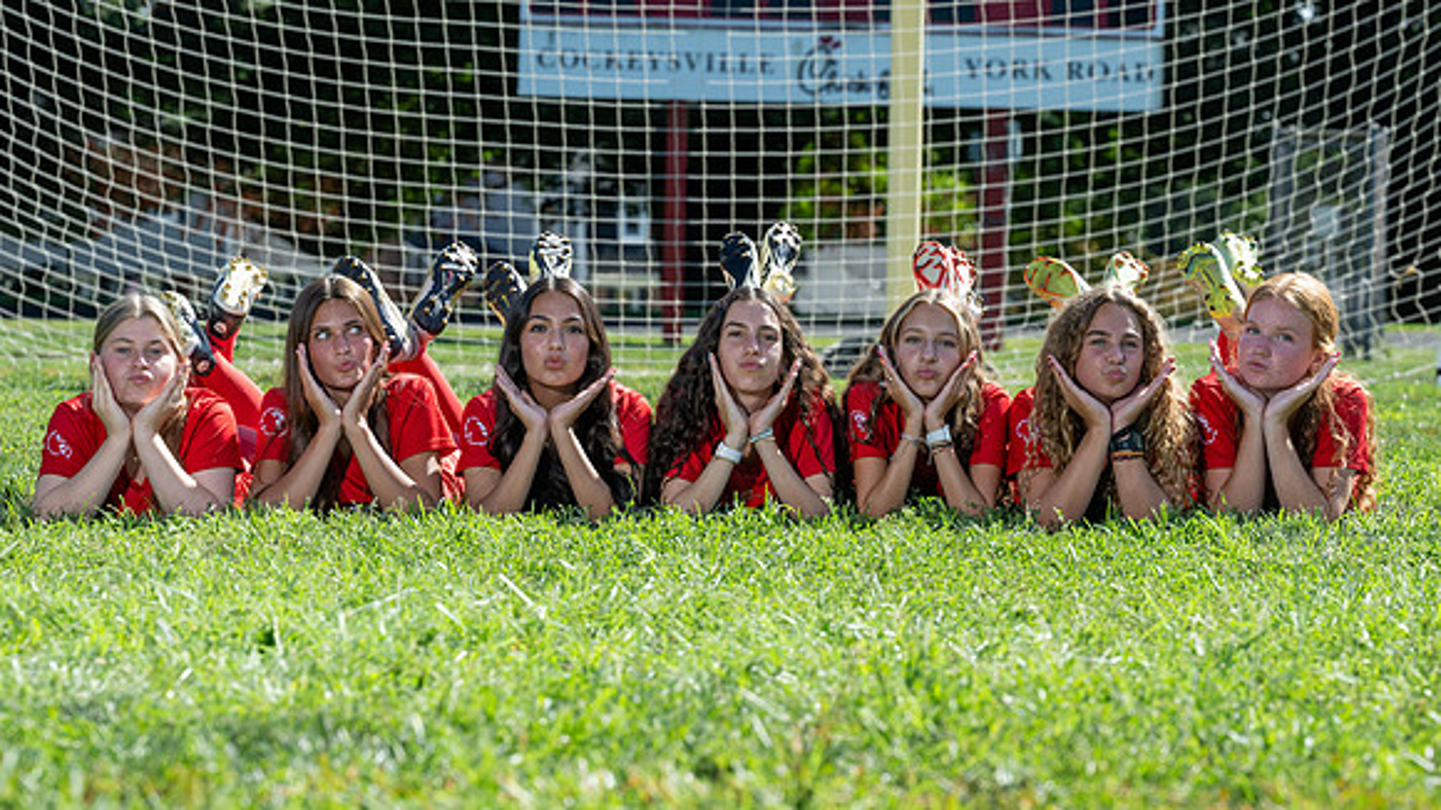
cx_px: 780
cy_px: 444
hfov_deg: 17.1
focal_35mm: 126
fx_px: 4805
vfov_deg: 9.6
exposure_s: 1/400
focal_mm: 101
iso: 200
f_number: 5.6
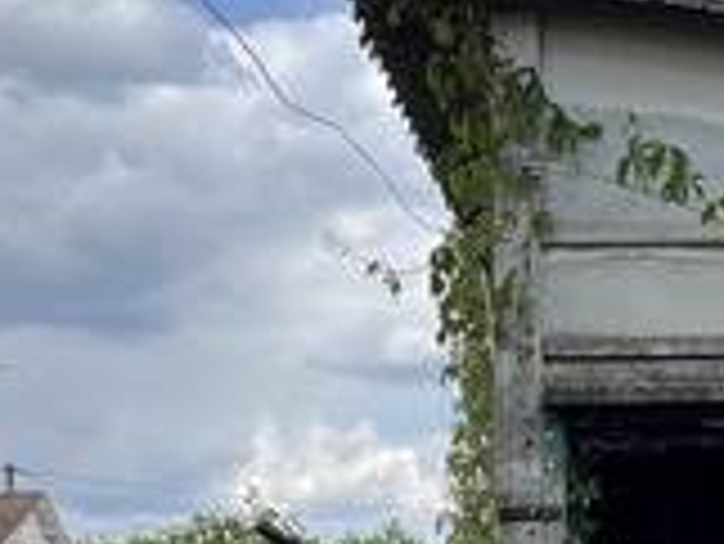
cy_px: 769
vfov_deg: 11.1
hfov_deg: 15.1
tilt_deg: -1.3
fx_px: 2700
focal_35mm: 129
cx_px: 666
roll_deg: +0.7
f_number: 1.6
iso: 50
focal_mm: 5.1
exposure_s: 1/2101
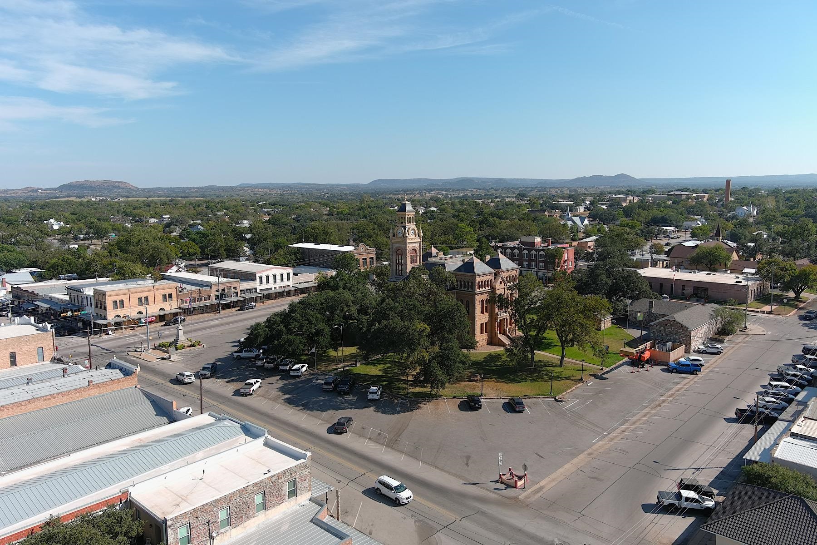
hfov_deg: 63.7
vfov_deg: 45.0
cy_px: 272
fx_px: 658
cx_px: 408
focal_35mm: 29
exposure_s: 1/1250
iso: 100
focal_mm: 10.57
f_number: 2.8
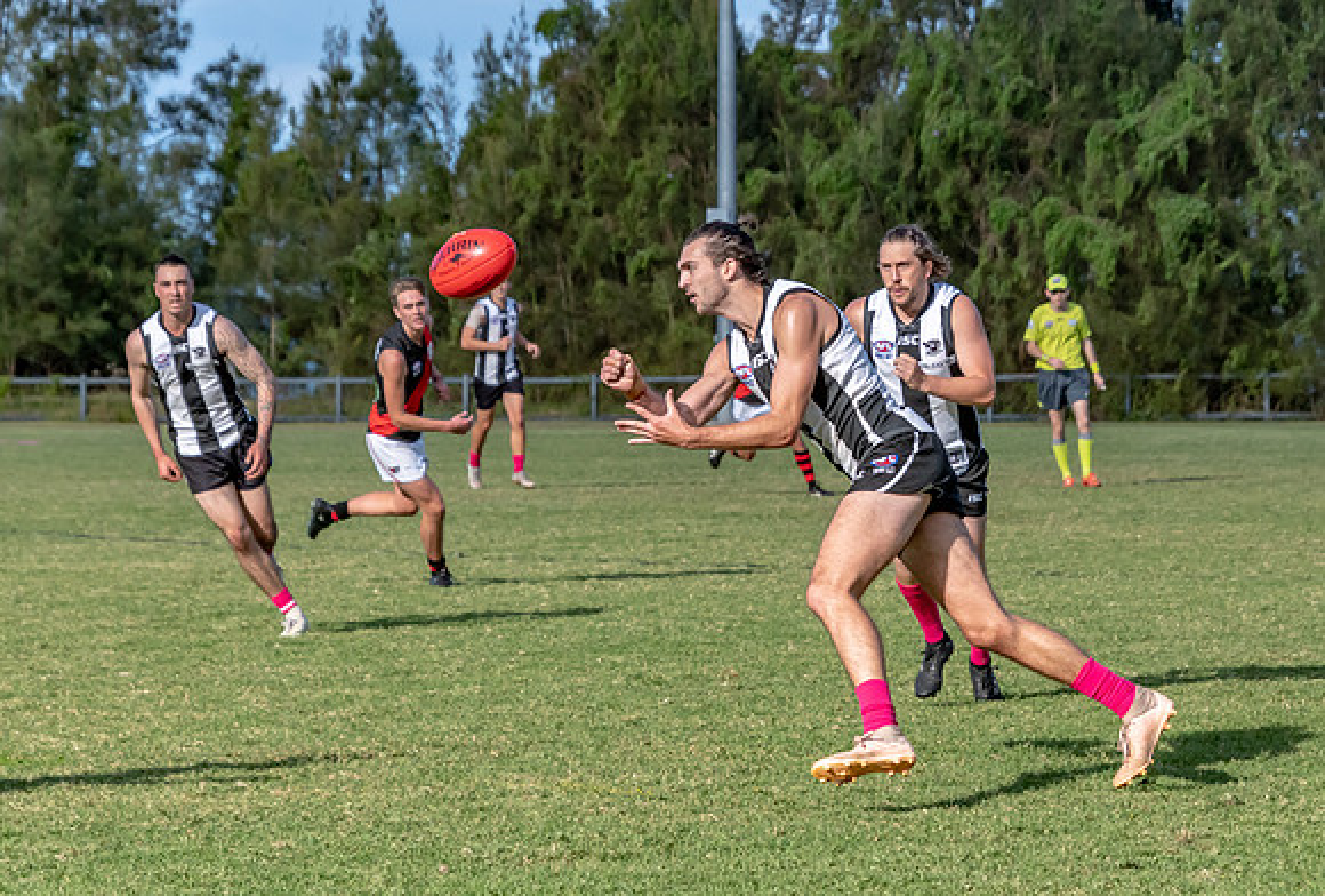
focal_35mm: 170
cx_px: 755
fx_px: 6290
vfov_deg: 8.1
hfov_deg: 12.0
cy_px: 503
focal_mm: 100
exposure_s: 1/2500
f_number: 6.3
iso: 800
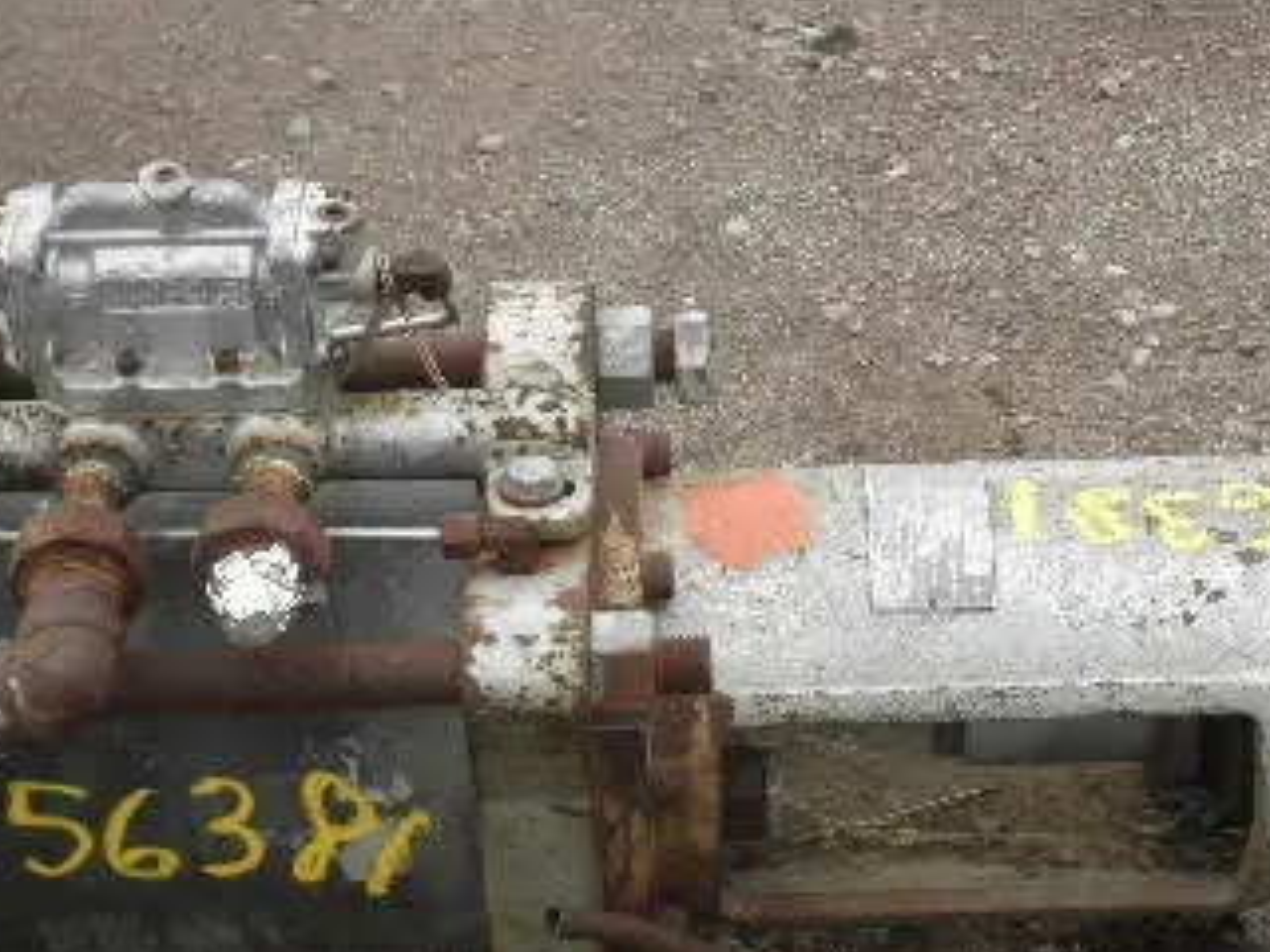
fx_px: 3229
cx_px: 889
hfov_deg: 22.1
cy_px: 595
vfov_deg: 16.8
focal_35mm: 88
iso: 64
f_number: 3.4
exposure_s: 1/320
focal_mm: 7.9
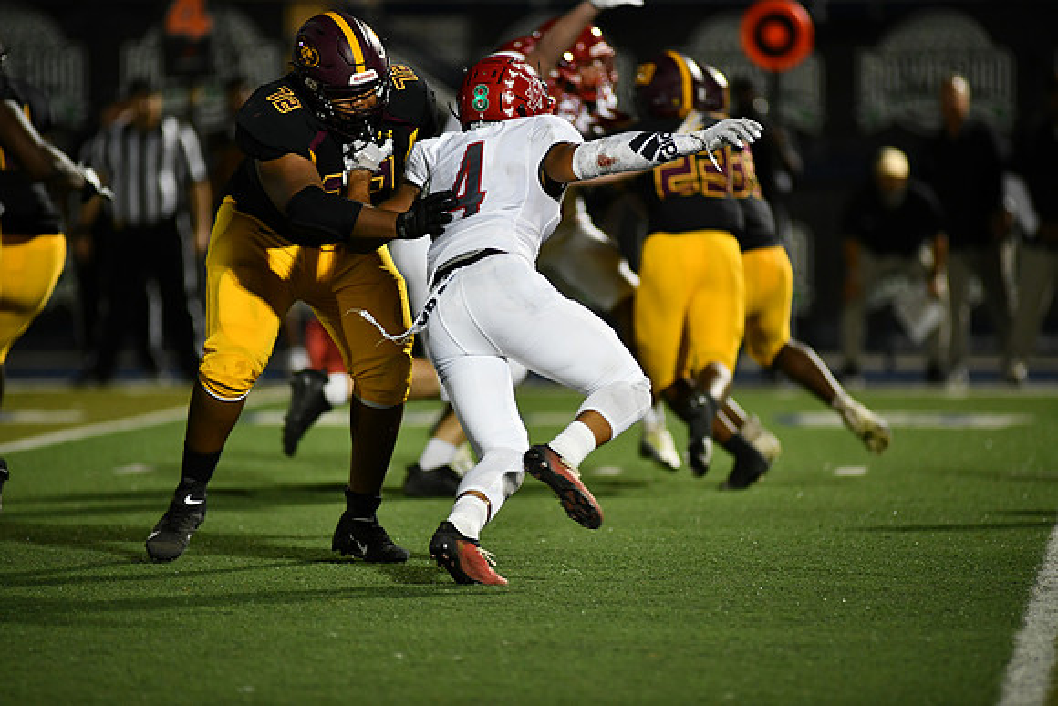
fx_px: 8818
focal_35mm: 300
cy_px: 353
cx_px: 529
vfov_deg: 4.6
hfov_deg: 6.9
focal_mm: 300
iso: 2000
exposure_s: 1/1000
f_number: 2.8
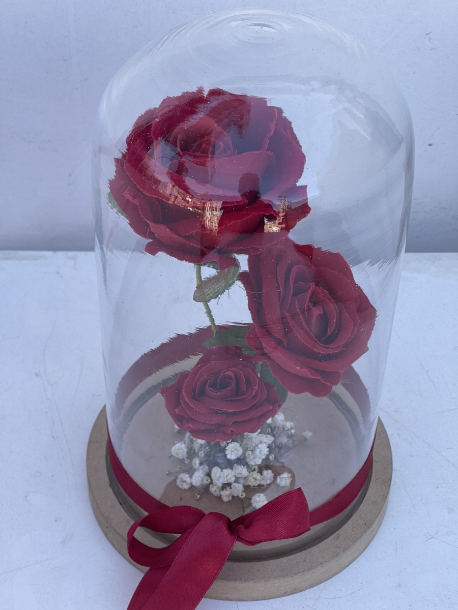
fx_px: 1129
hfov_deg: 22.9
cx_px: 229
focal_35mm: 64
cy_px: 305
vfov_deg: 30.3
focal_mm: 7.5
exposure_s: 1/141
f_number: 2.2
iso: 20
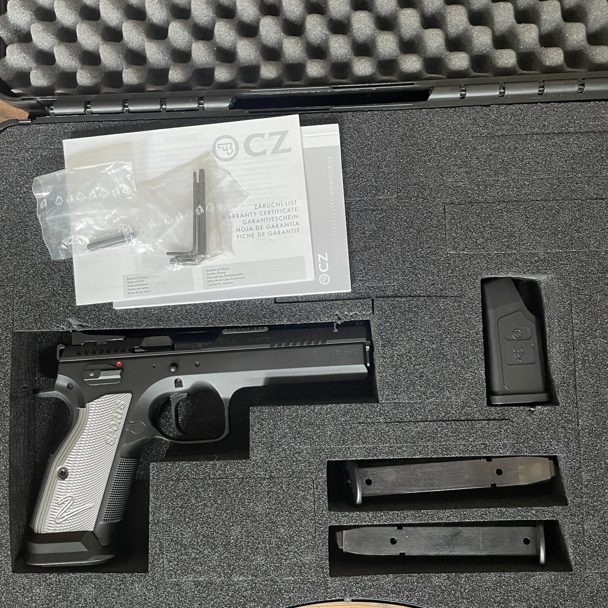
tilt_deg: -84.9
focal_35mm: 31
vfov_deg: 52.5
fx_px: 616
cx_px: 304
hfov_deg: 52.5
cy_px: 279
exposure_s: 1/60
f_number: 1.6
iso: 320
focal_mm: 4.2
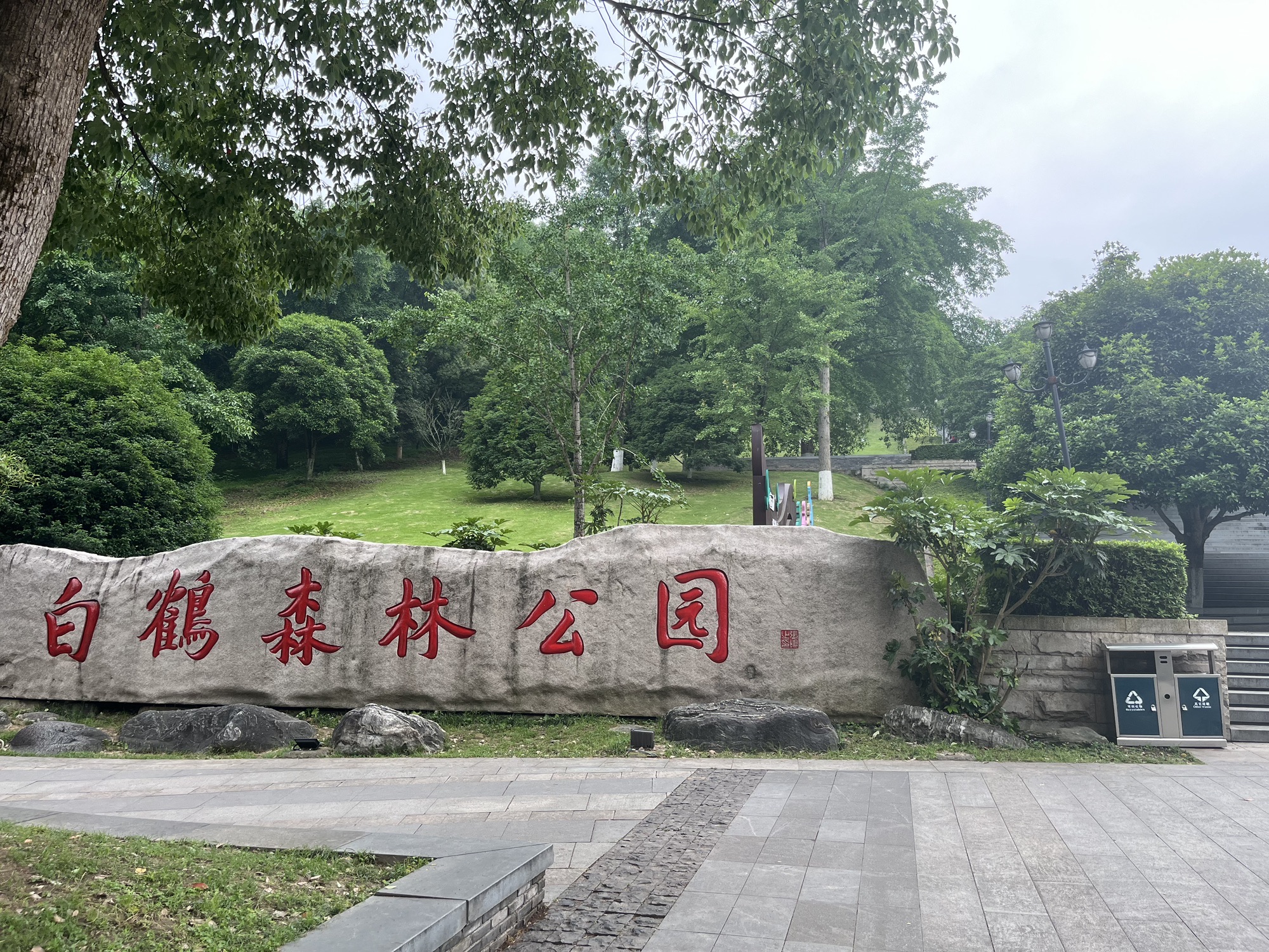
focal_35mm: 26
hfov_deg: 67.3
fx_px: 953
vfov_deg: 53.1
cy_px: 476
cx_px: 634
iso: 50
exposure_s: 1/416
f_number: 1.6
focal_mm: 5.1
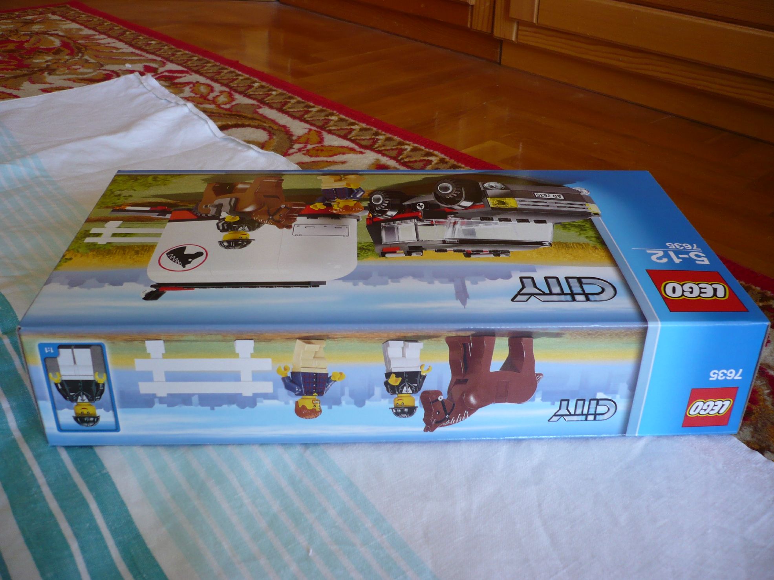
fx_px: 783
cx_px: 387
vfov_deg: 40.7
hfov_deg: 52.6
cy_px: 290
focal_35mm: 35
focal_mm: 5.8
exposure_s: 1/30
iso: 125
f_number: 2.8
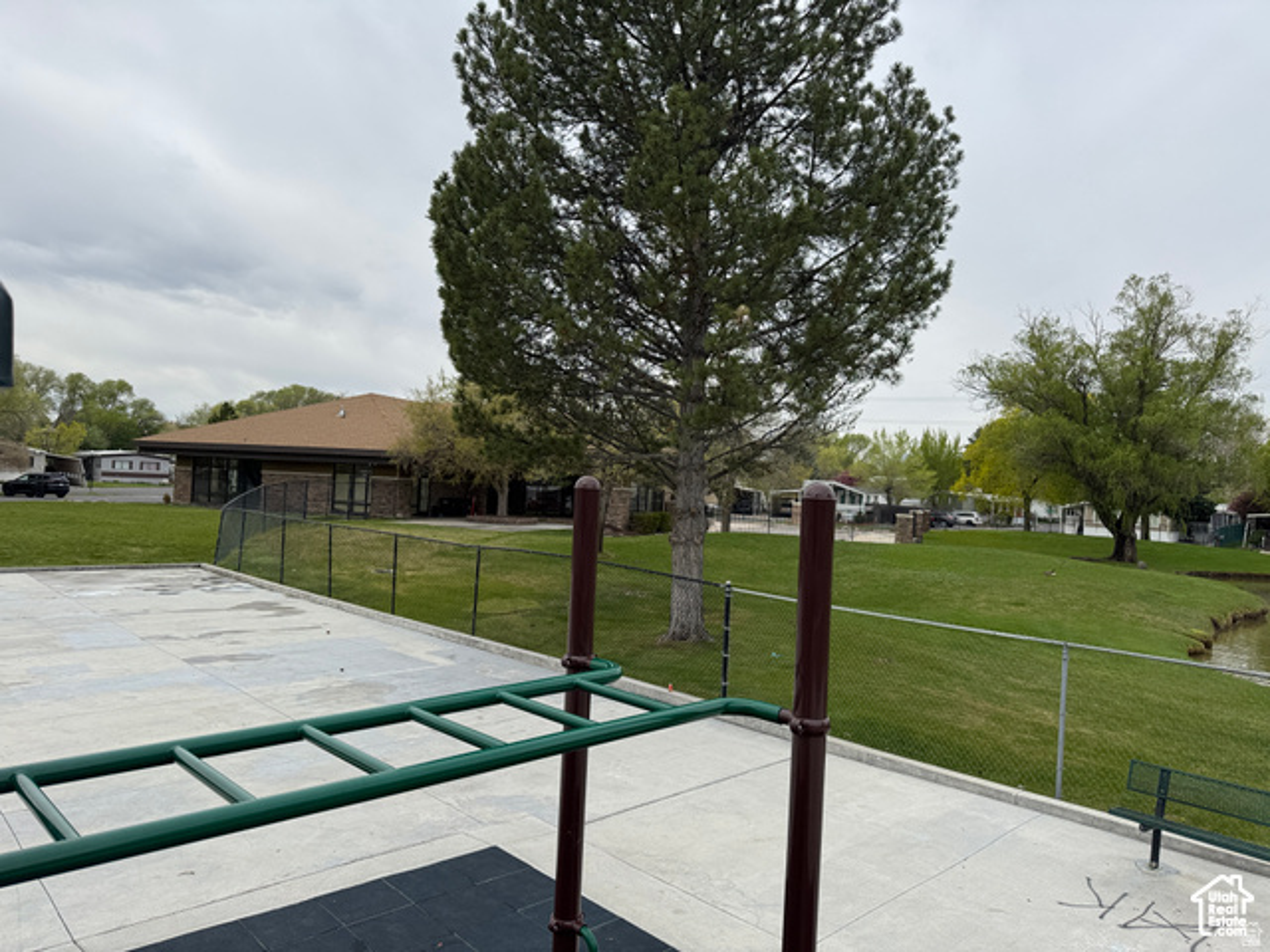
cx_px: 635
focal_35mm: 24
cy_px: 476
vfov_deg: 56.8
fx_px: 881
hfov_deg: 71.6
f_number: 1.78
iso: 80
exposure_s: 1/3802
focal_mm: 6.76
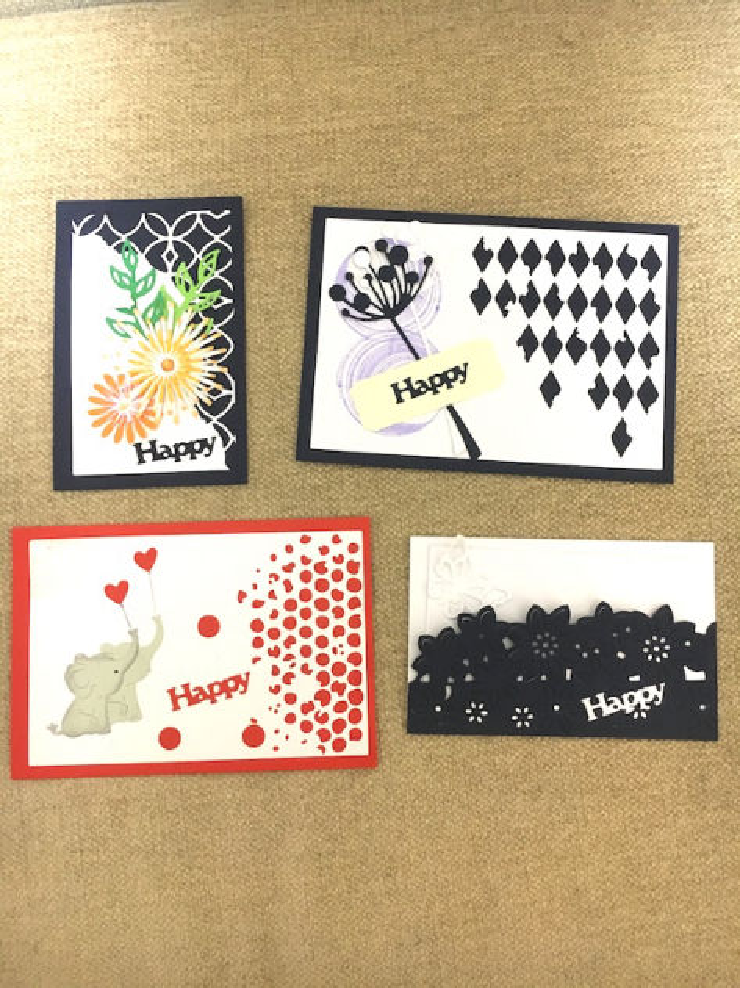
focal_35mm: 29
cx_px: 370
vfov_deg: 61.7
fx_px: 827
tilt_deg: -88.5
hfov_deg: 48.2
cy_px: 494
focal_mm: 4.15
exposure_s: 1/33
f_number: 2.2
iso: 200
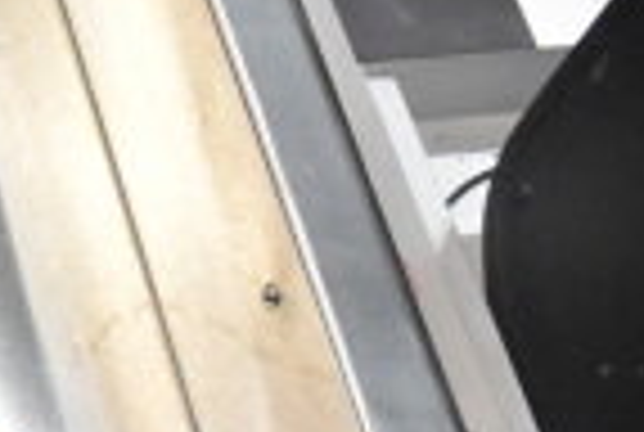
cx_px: -685
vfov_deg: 10.3
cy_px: 178
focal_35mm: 134
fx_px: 2404
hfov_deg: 13.0
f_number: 8
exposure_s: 1/250
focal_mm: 21
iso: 6400
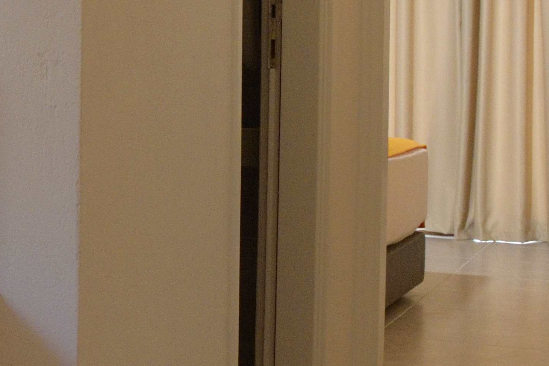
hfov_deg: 17.3
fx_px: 1511
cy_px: 97
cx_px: -395
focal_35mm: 99
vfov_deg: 13.8
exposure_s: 1/80
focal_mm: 24
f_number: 6.3
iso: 1600
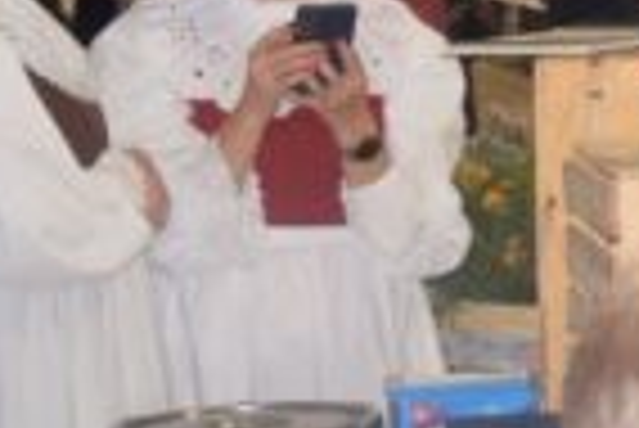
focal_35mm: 275
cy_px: -104
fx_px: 4886
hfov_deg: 7.2
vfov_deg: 5.0
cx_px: 1354
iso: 1000
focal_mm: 34
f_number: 4.2
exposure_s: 1/60
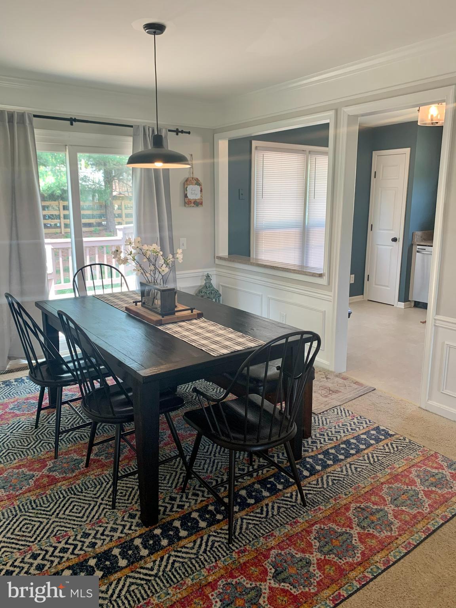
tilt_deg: -9.9
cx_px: 228
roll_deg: +0.1
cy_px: 304
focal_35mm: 26
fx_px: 457
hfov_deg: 53.1
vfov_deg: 67.3
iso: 80
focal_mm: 4.25
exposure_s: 1/60
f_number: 1.8
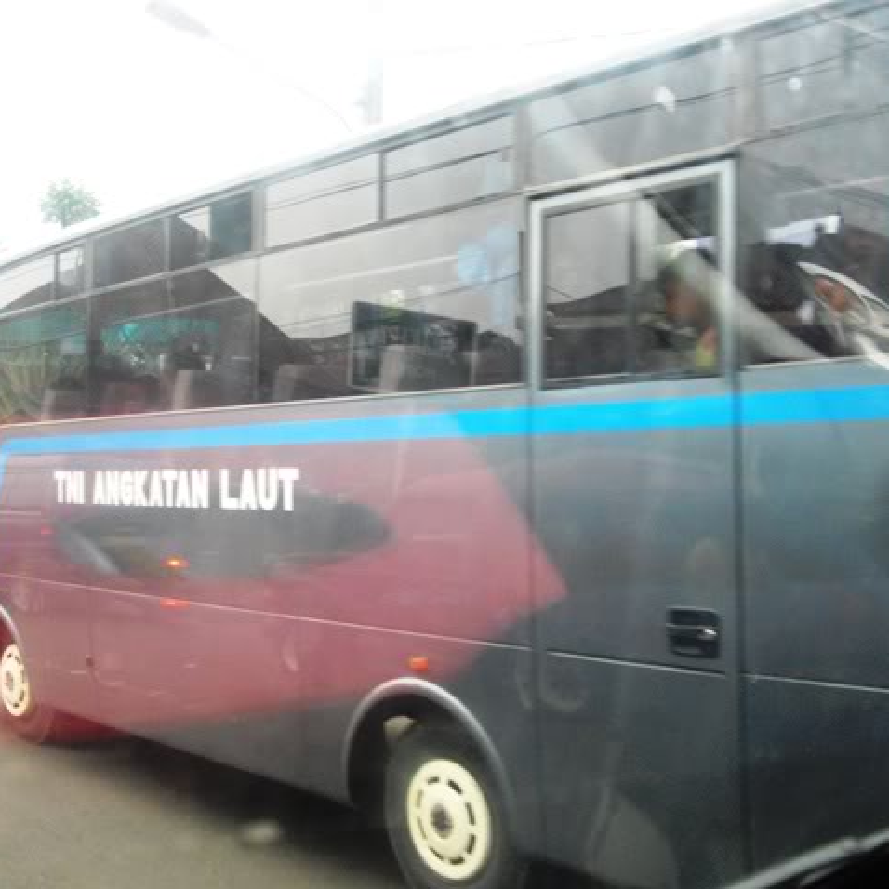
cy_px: 444
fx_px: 1308
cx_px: 428
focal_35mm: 45
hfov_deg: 37.5
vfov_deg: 37.6
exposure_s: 1/50
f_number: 2.8
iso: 400
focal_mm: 7.9
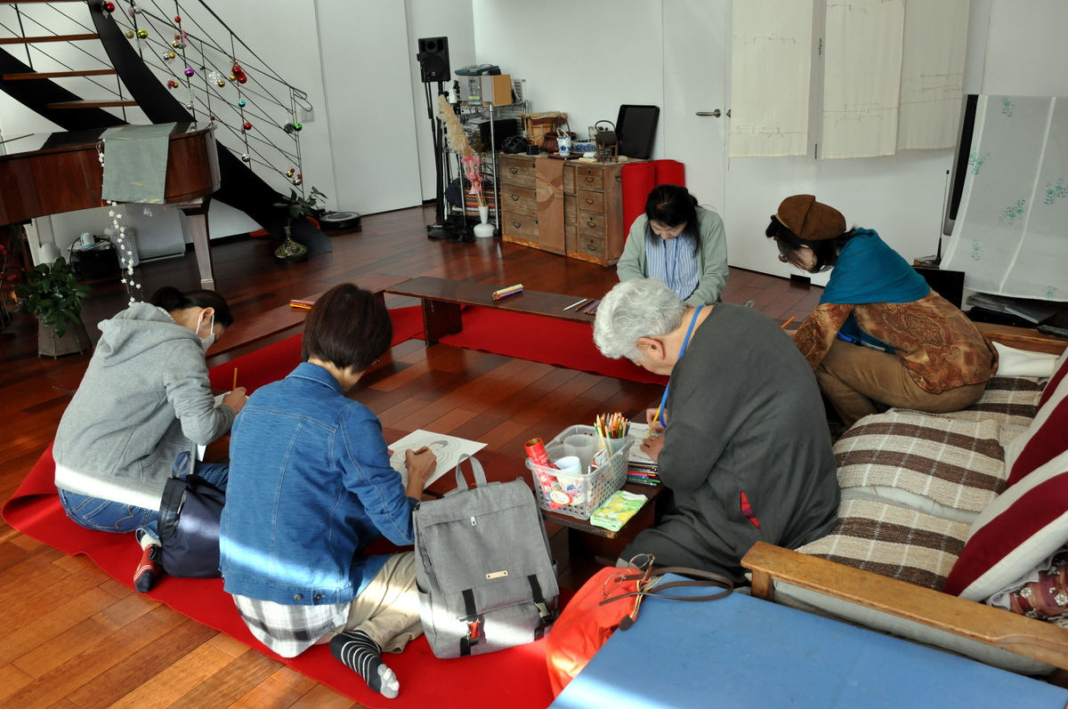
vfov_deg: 43.5
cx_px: 534
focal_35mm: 30
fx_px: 889
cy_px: 354
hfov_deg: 62.0
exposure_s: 1/160
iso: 800
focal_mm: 20
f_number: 6.3
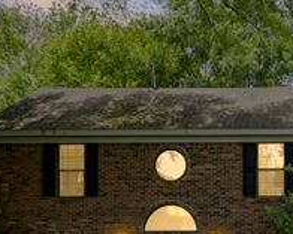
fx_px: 477
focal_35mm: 55
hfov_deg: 31.9
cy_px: 200
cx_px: 281
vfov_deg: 26.9
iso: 800
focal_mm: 23
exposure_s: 1/100
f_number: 9
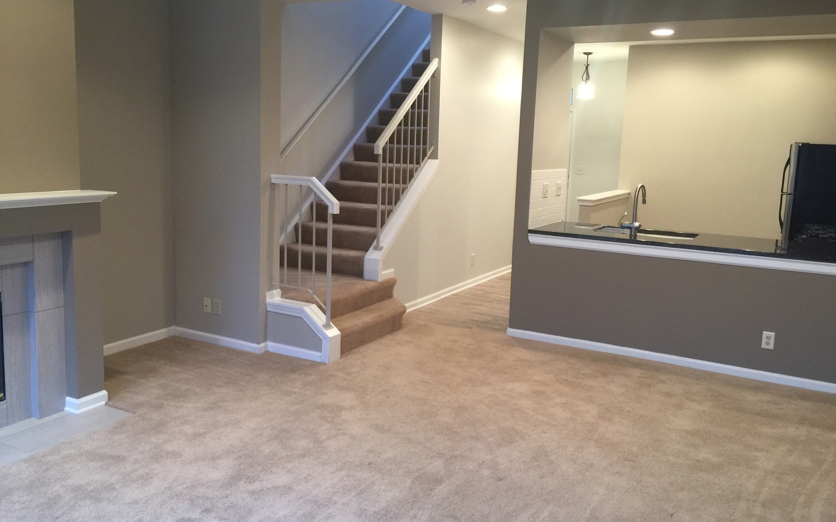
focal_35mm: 31
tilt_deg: -10.2
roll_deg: -2.0
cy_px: 247
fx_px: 706
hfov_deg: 61.2
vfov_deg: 40.6
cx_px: 419
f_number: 2.2
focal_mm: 4.15
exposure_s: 1/15
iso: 80
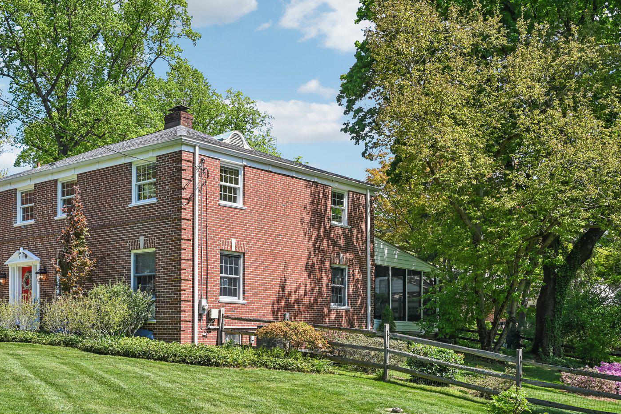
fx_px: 759
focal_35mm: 44
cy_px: 243
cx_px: 174
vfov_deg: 30.5
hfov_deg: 43.4
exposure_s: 1/1000
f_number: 8
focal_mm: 30
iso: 800
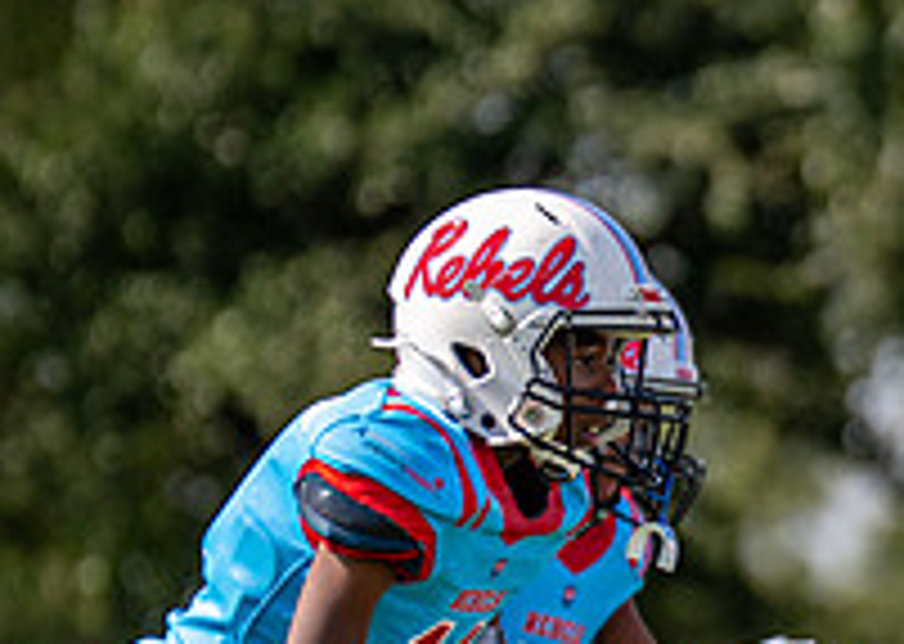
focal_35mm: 1113
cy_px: 658
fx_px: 28537
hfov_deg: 1.8
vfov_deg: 1.3
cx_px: 1171
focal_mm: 200
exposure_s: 1/2000
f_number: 2.8
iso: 125
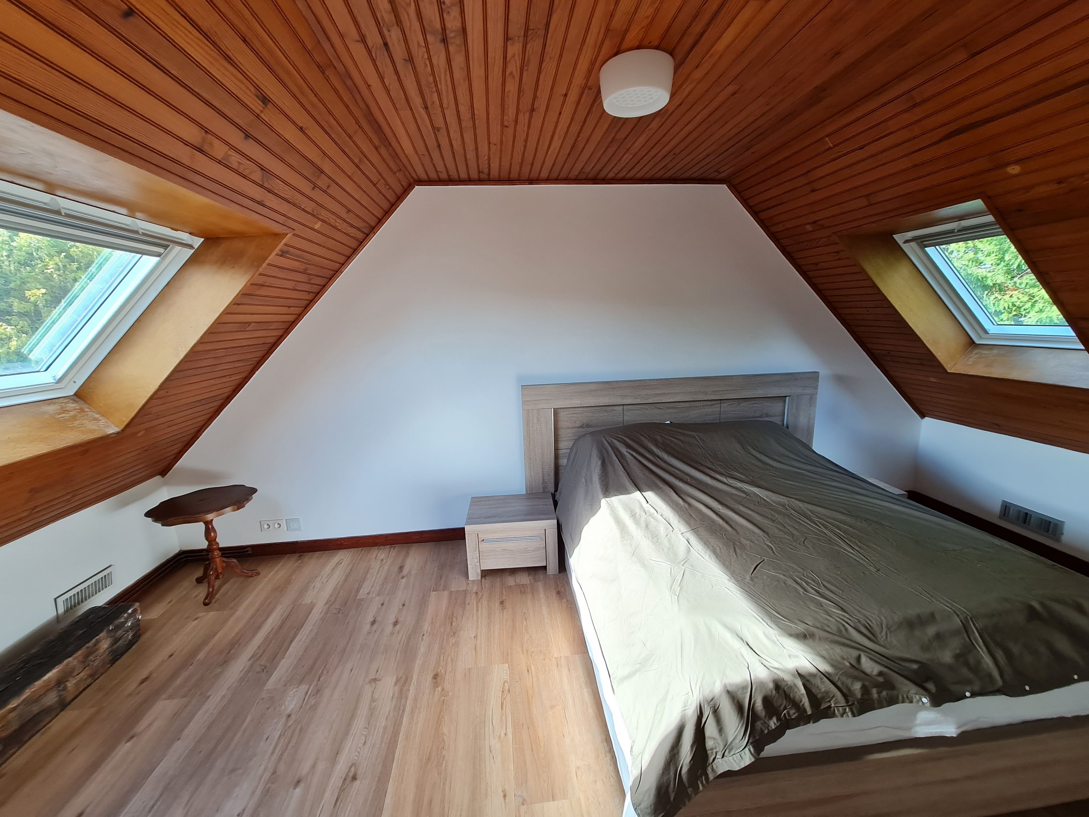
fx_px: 409
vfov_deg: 89.9
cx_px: 544
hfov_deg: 106.2
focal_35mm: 13
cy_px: 408
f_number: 2.2
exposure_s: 1/100
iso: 80
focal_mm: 2.2
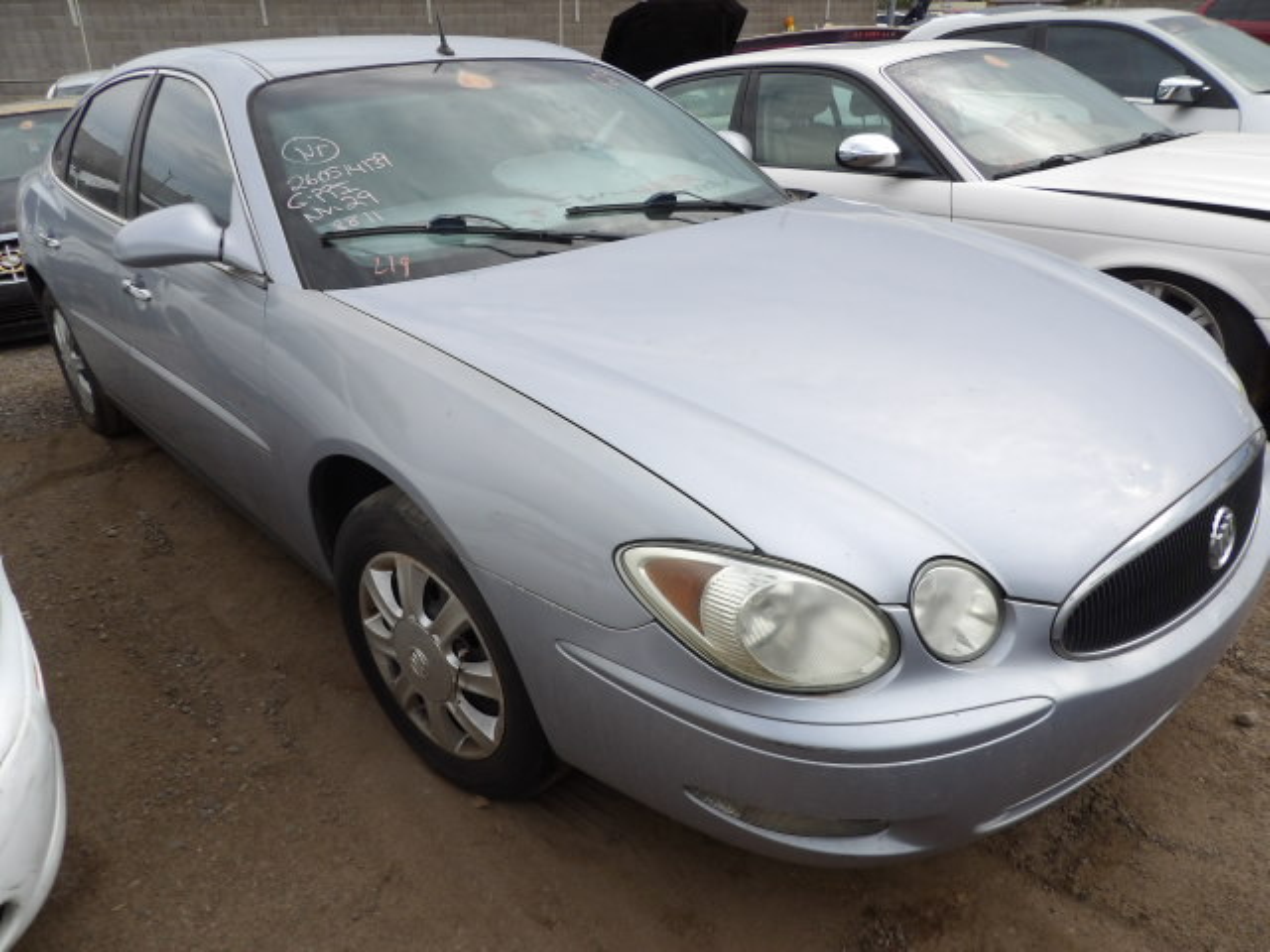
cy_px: 476
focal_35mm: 24
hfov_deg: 71.6
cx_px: 635
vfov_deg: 56.8
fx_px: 881
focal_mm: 4.3
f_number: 3.2
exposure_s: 1/665
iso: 100
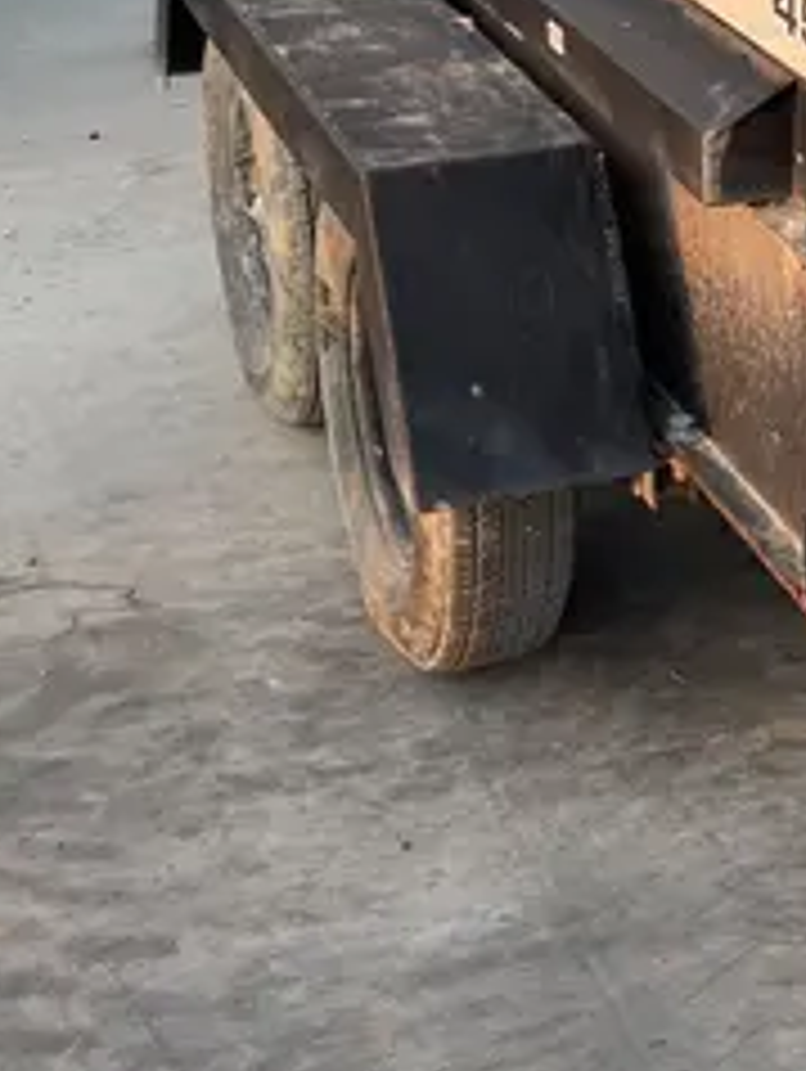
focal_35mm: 80
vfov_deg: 23.8
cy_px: 142
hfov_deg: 17.6
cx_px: 950
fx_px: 2479
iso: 32
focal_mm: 4.2
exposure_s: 1/203
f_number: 1.6
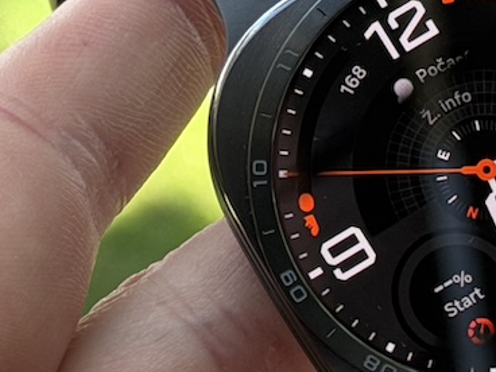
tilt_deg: -30.7
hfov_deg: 8.0
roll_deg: +3.5
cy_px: 196
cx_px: 422
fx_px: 3554
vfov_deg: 6.0
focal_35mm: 248
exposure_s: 1/368
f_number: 1.78
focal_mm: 6.76
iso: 64
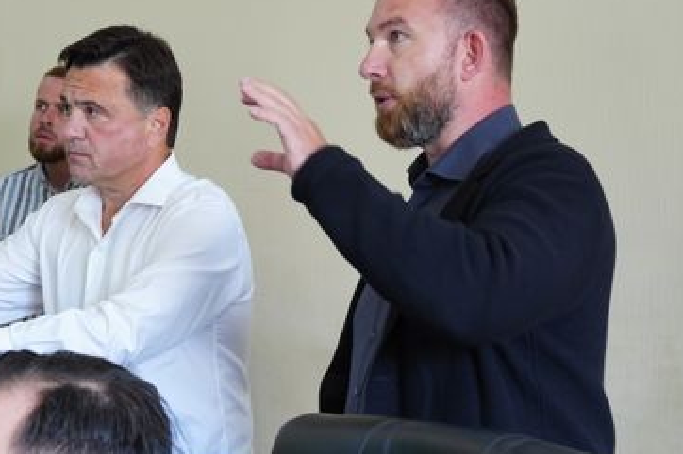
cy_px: 335
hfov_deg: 24.1
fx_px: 1574
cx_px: 125
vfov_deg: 16.4
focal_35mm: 83
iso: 500
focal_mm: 43
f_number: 6.3
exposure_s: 1/20
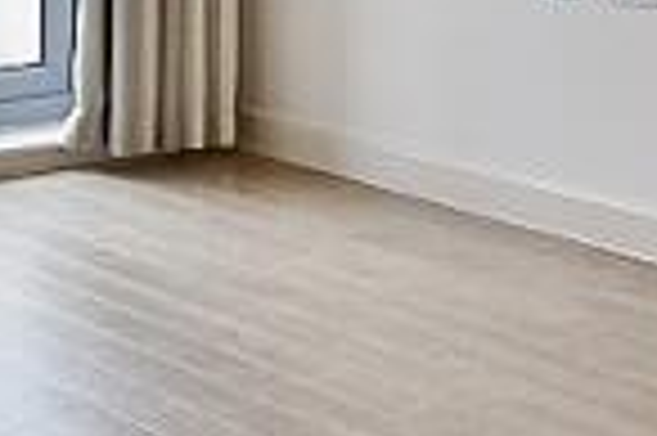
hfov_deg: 19.3
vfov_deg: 12.1
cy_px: -324
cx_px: 490
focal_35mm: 105
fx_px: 1914
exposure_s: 1/40
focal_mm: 10
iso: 100
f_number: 3.5
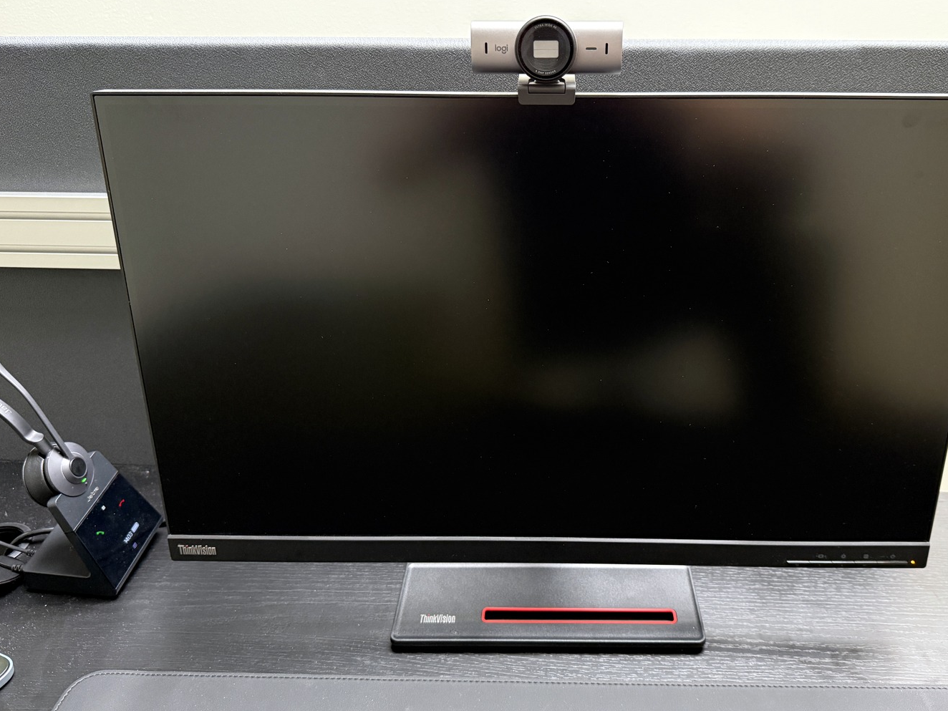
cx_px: 540
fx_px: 794
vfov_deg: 48.2
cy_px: 329
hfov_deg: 61.4
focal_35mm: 29
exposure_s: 1/60
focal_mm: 6.76
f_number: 1.78
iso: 500
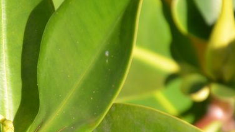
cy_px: 115
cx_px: 17
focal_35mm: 392
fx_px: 2442
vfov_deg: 3.1
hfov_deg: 5.5
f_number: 5.6
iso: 200
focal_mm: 105
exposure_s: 1/125
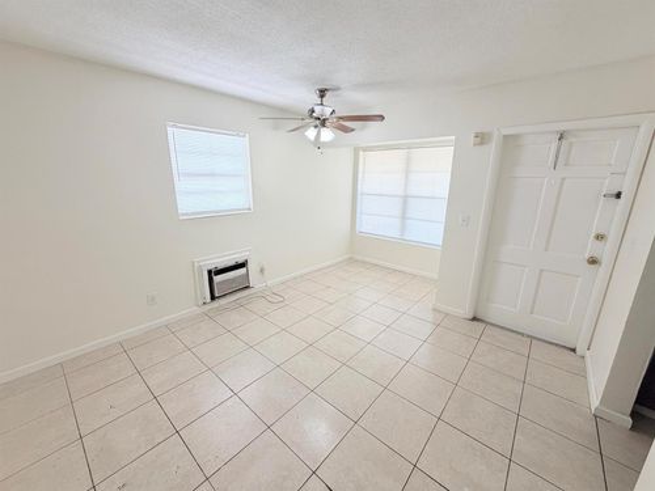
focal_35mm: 14
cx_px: 328
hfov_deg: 102.1
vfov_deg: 85.7
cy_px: 246
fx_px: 265
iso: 100
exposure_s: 1/120
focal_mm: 2.22
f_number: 2.2
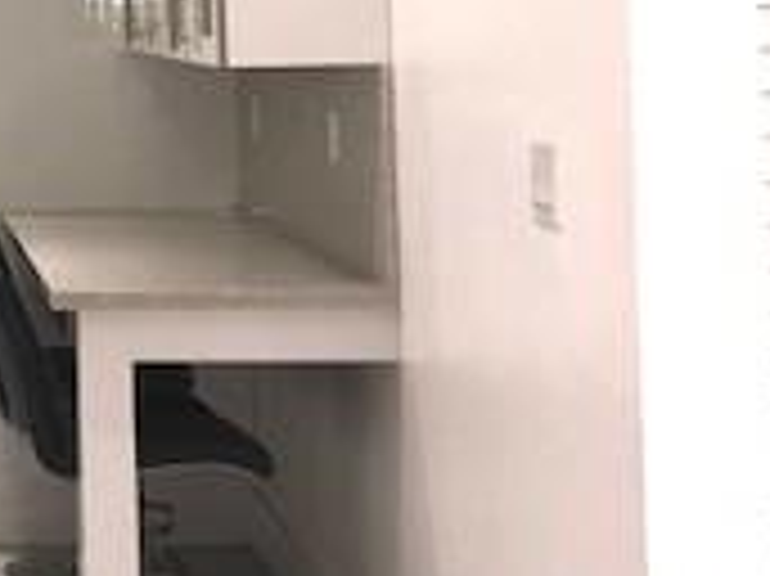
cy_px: -14
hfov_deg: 16.8
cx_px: -432
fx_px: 2334
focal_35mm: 105
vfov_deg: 13.9
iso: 25
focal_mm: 3.99
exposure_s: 1/19
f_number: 1.8
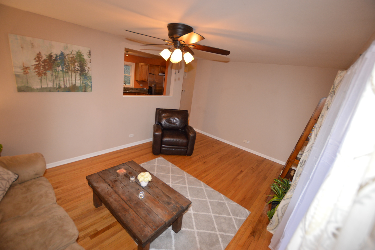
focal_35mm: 15
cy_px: 125
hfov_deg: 100.4
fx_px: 156
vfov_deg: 77.2
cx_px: 188
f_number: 3.5
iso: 500
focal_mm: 10
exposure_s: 1/60
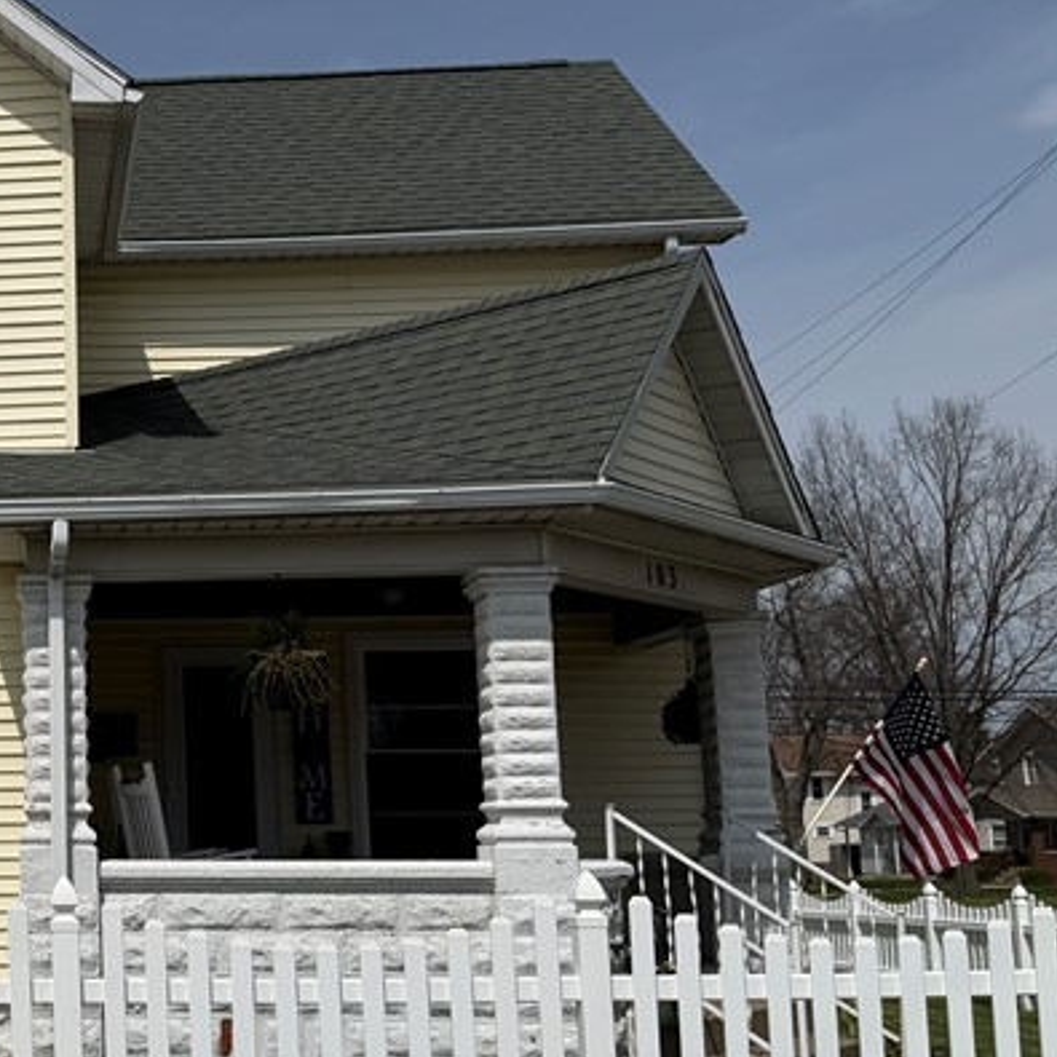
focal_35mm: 55
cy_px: 567
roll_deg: +0.8
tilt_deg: +7.9
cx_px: -118
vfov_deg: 31.1
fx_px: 1900
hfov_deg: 28.2
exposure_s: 1/14286
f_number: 1.78
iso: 80
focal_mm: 6.76
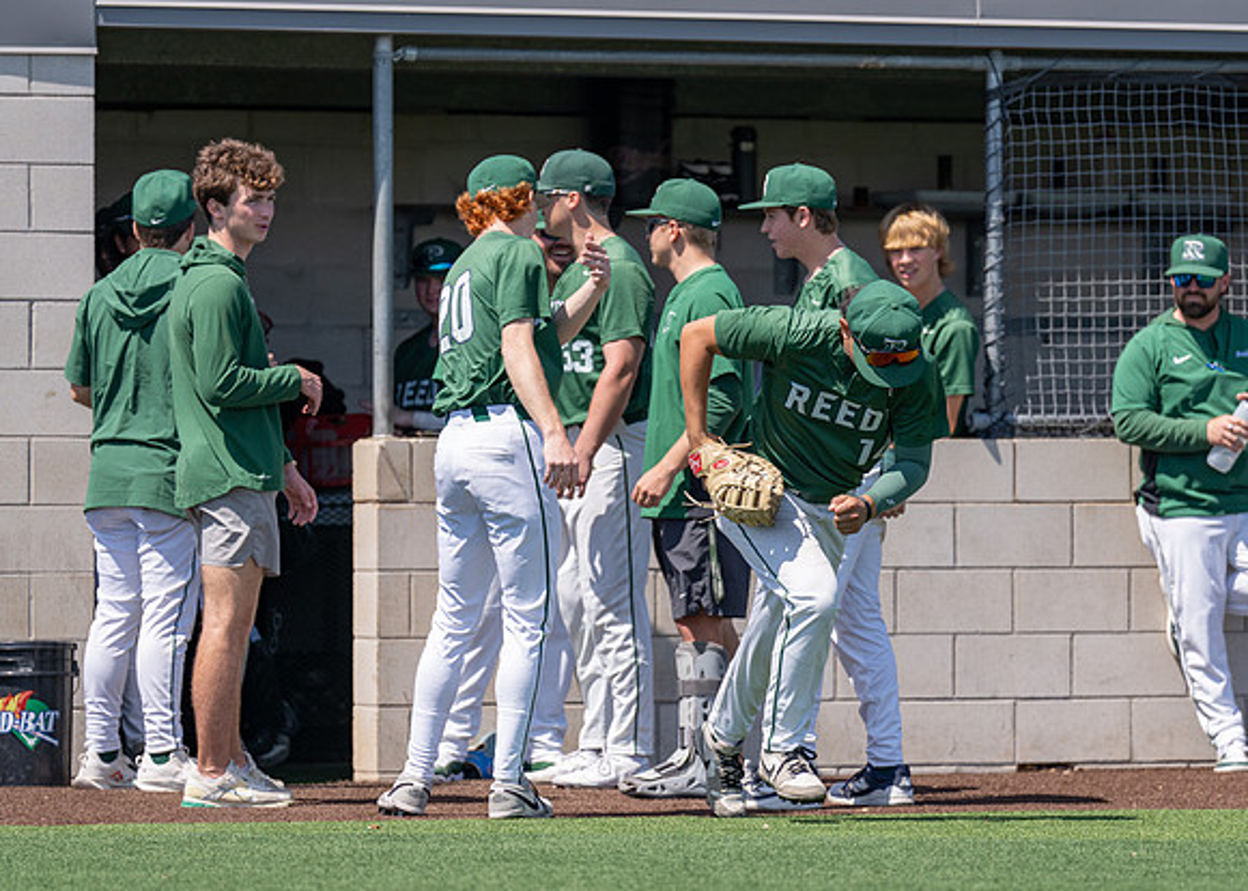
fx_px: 9297
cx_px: 675
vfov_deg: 5.5
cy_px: 489
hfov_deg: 7.7
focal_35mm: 262
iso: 100
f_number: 2.8
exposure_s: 1/2000
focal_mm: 200
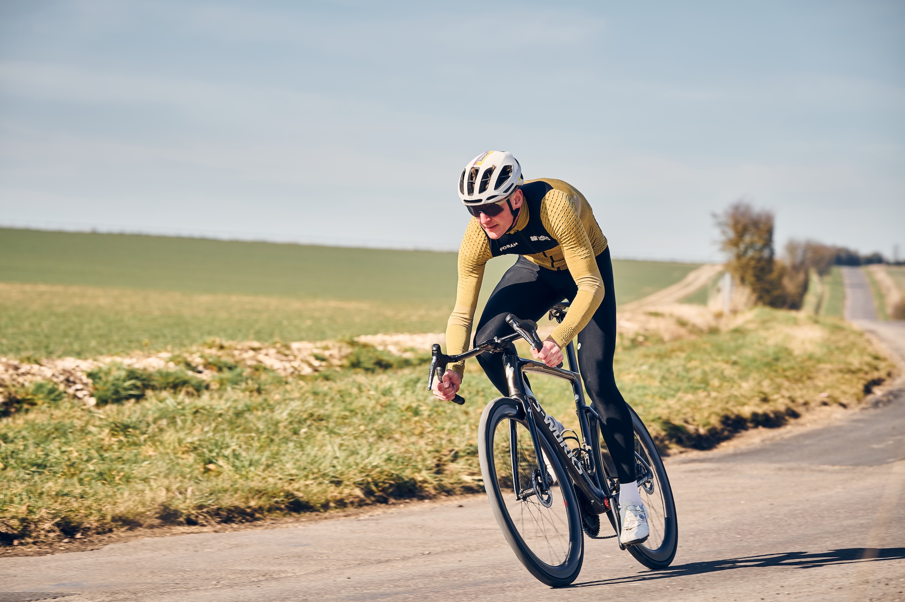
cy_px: 301
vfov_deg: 11.0
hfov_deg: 16.4
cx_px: 452
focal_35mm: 125
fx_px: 3140
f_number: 5
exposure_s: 1/500
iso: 100
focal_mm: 125
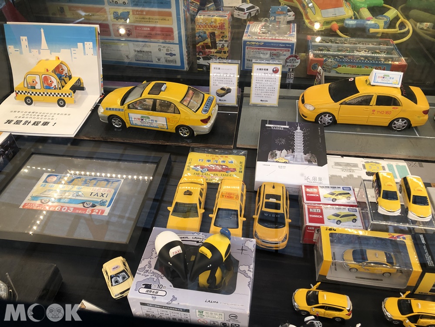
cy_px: 164
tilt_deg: -41.5
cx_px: 218
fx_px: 352
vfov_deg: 49.7
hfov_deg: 63.4
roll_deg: +2.4
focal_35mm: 28
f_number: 1.8
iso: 20
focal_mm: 3.99
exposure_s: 1/30
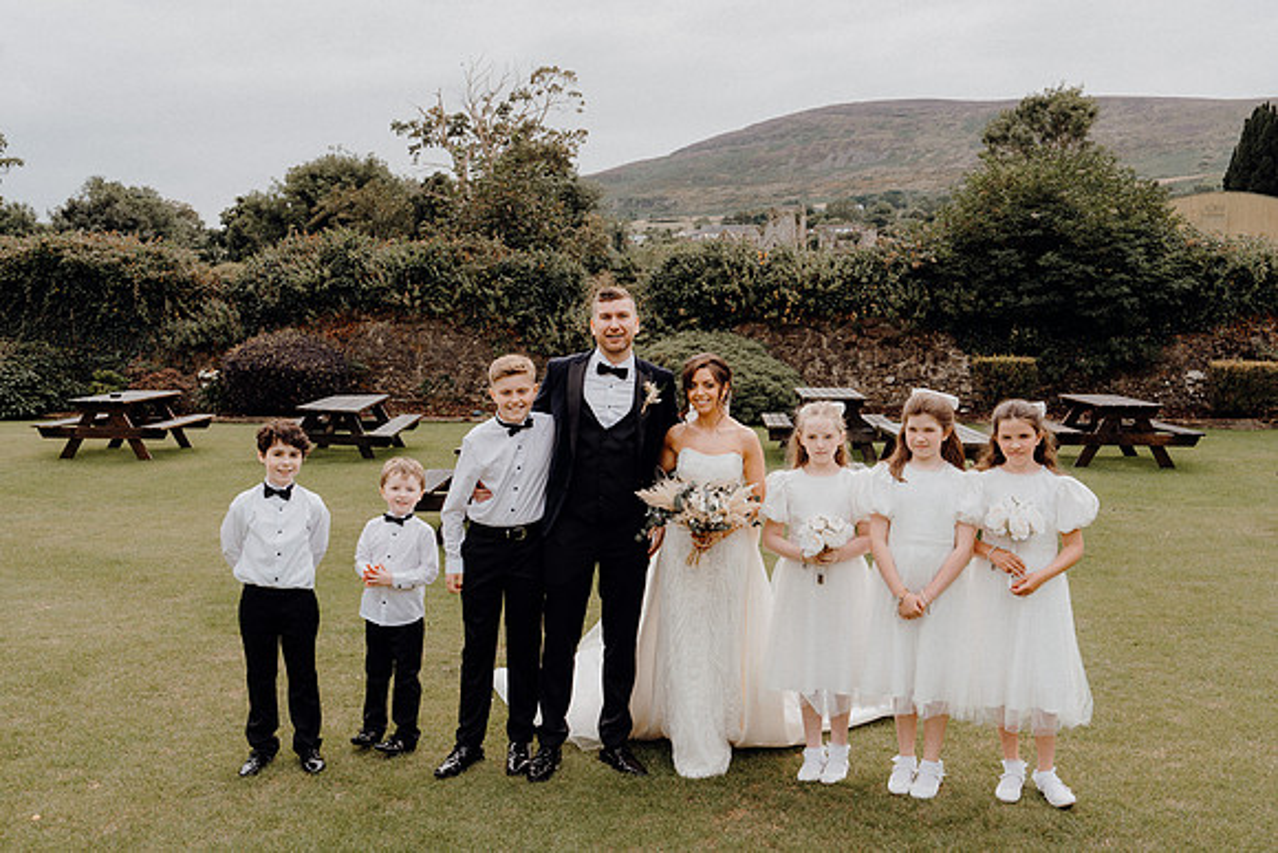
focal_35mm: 35
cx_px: 639
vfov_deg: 37.9
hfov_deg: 54.4
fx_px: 1243
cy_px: 426
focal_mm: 35
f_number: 6.3
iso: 125
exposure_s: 1/160
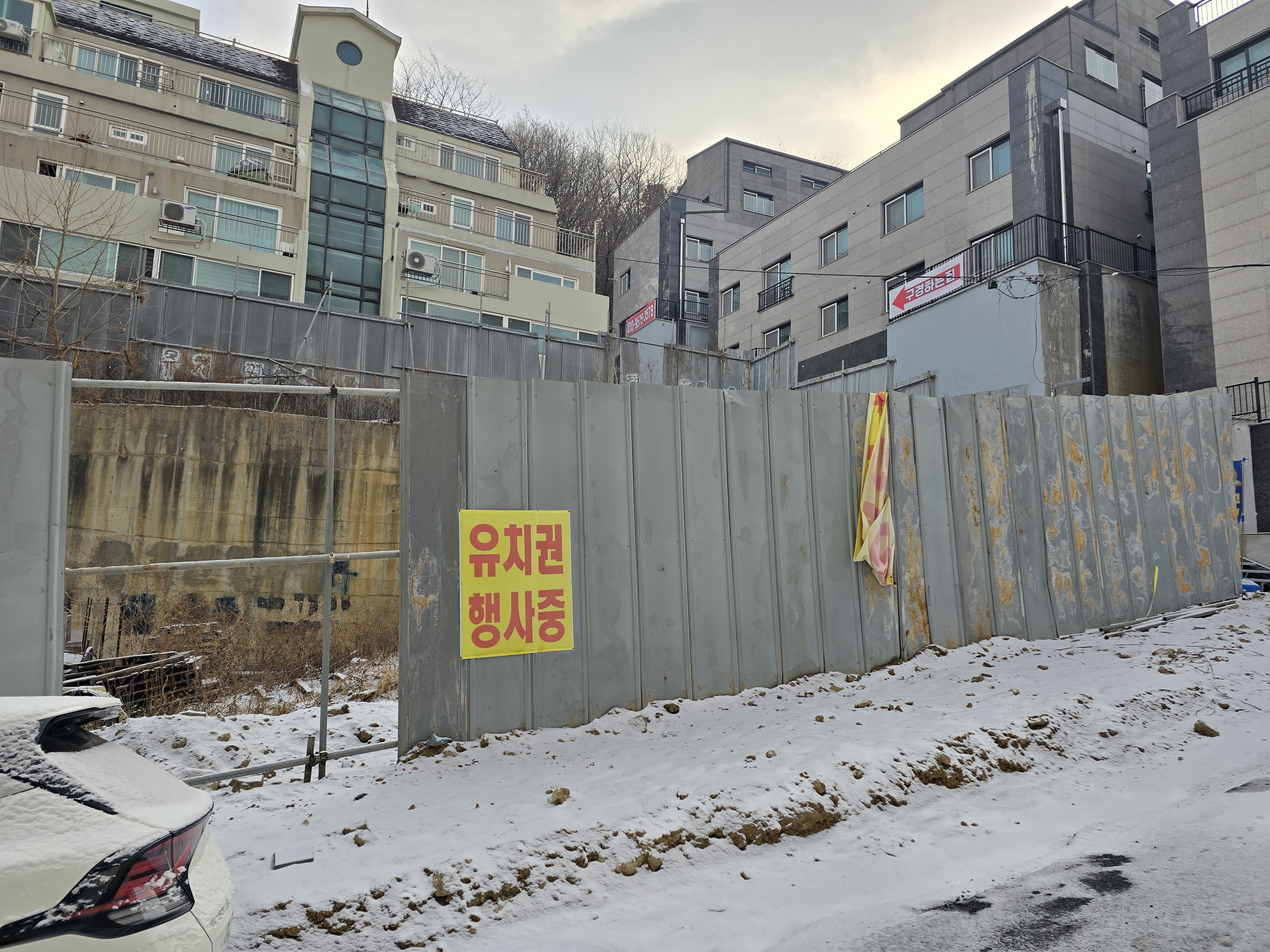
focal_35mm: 23
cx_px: 635
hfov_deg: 73.9
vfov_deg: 58.9
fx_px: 844
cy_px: 476
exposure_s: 1/792
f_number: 1.7
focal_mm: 6.3
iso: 12
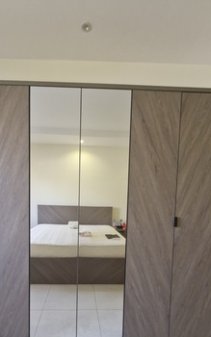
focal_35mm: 18
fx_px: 165
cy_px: 210
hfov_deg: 64.2
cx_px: 80
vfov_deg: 89.3
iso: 320
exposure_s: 1/50
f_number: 2.2
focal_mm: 1.74
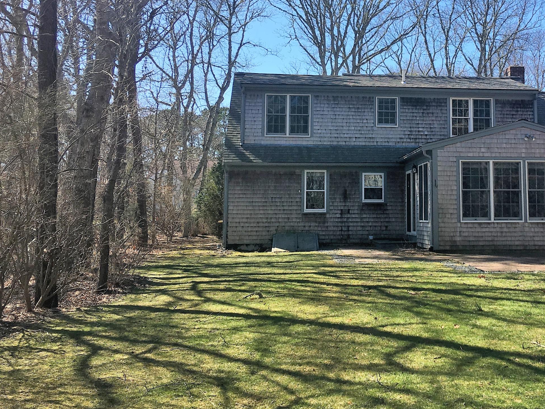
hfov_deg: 41.2
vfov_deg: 32.0
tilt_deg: +8.0
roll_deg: -0.5
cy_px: 141
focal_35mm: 45
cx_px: 385
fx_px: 709
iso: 25
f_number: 2.2
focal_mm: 4.15
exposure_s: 1/836
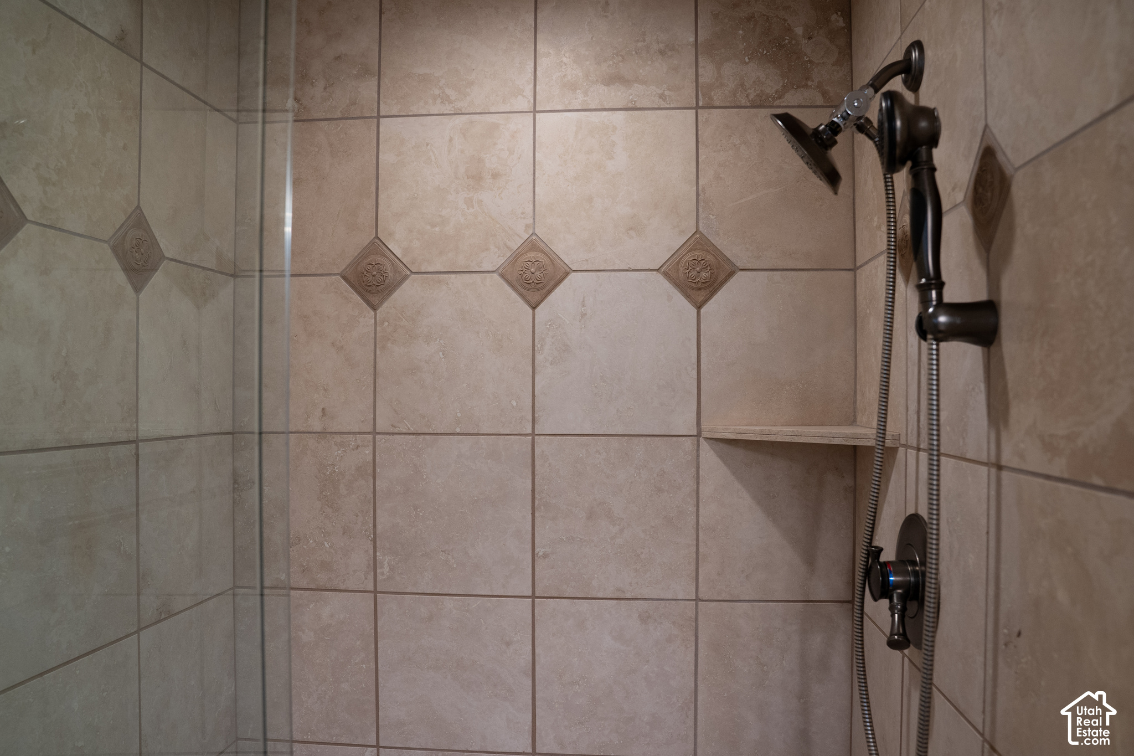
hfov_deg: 70.1
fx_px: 807
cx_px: 595
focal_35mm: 26
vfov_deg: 50.2
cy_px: 392
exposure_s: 1/160
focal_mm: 24
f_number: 4
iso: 1000
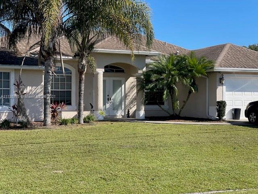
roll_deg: +0.0
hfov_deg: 30.3
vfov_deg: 22.9
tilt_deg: +0.0
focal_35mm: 64
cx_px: 129
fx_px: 477
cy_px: 97
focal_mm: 7.5
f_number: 2.2
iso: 20
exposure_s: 1/752
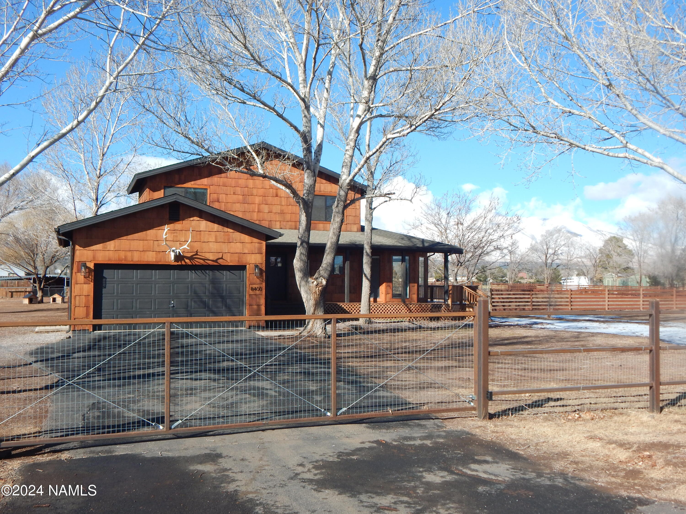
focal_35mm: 34
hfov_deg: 54.0
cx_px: 343
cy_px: 257
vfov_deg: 41.8
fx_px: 674
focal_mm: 6.1
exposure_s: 1/1250
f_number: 3.3
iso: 125
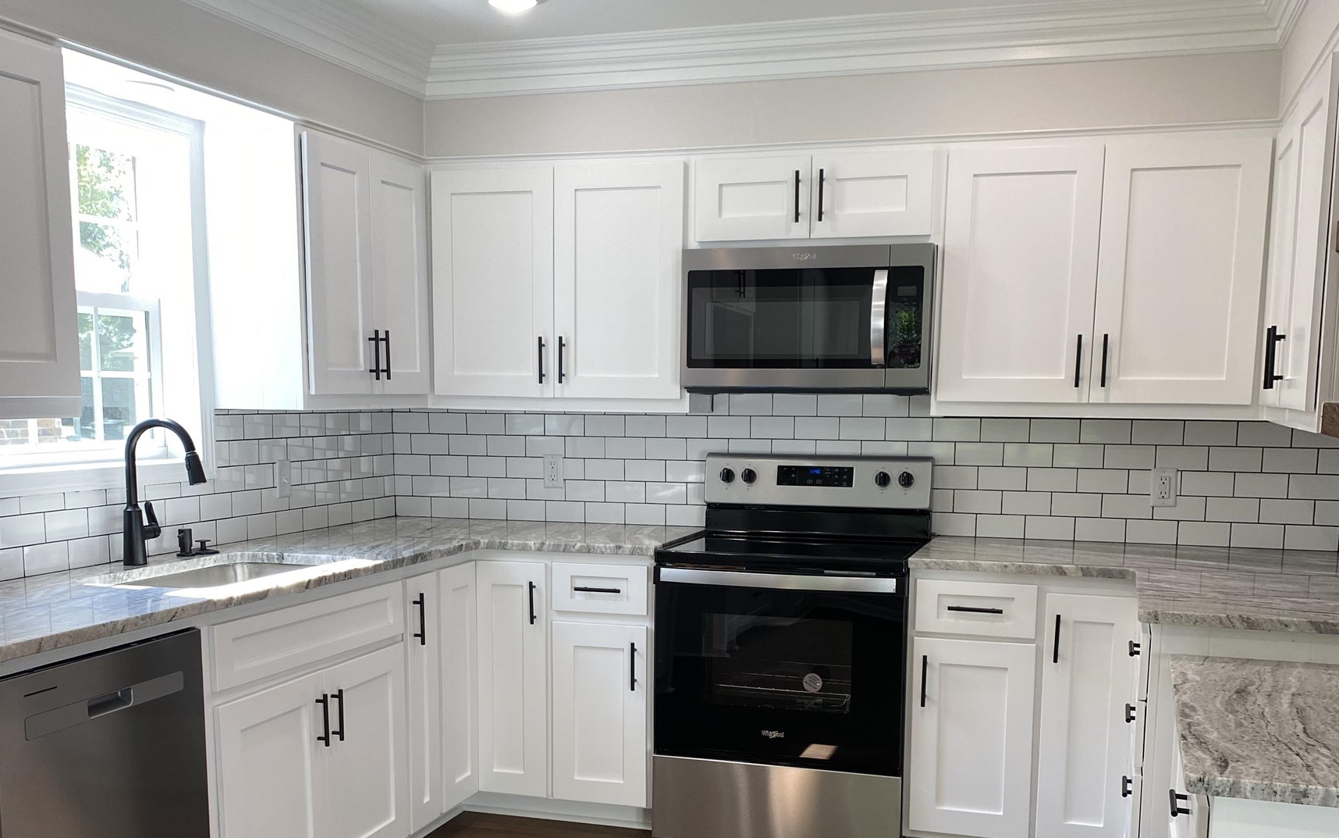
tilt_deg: -7.7
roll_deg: +0.1
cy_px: 594
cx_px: 673
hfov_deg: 52.7
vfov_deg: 34.0
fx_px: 1350
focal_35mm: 37
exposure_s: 1/120
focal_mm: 4.25
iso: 40
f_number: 1.8
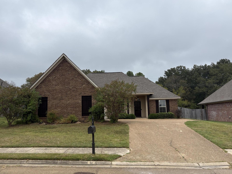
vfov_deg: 48.2
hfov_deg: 61.6
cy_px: 94
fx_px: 194
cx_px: 113
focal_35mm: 29
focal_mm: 5.96
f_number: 1.6
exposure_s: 1/2865
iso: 50
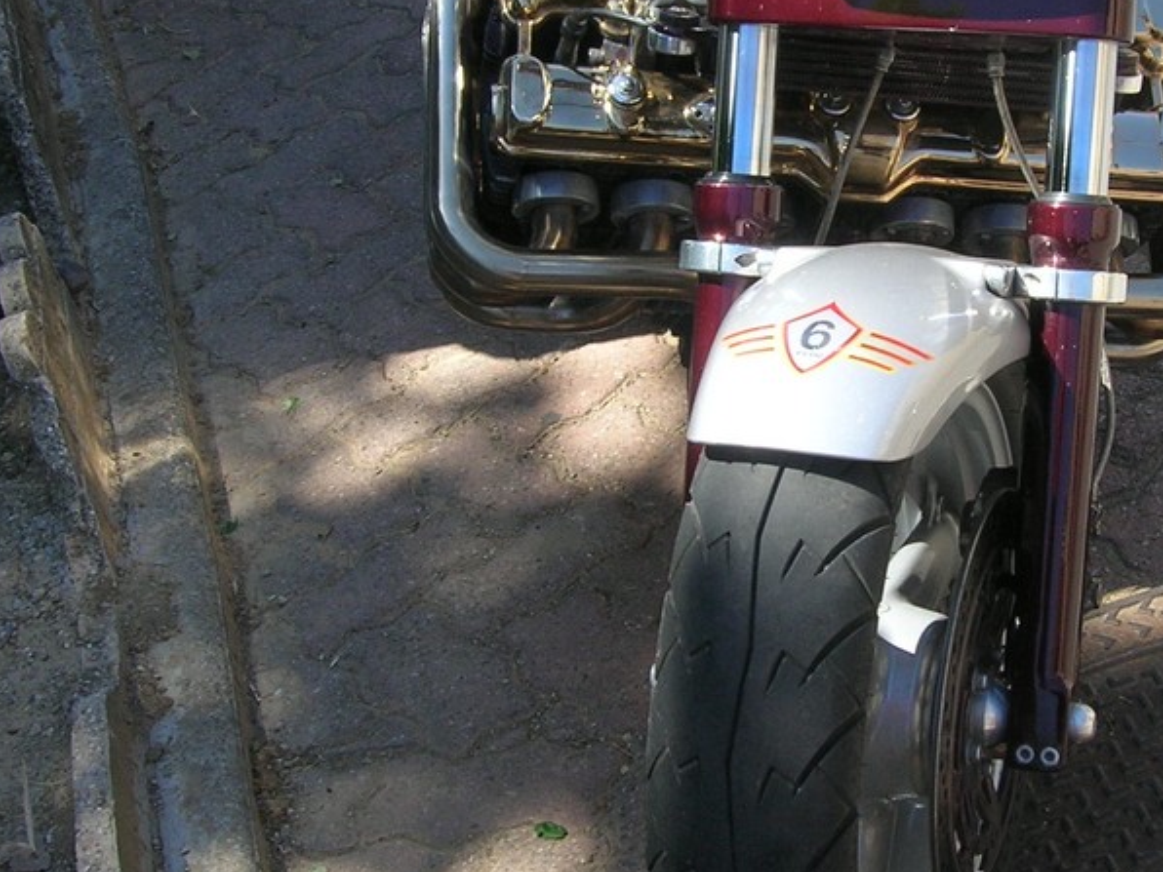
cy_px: 320
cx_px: 857
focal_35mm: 73
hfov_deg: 26.4
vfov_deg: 20.1
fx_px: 2453
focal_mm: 5.7
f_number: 4.9
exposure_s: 1/131
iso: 50
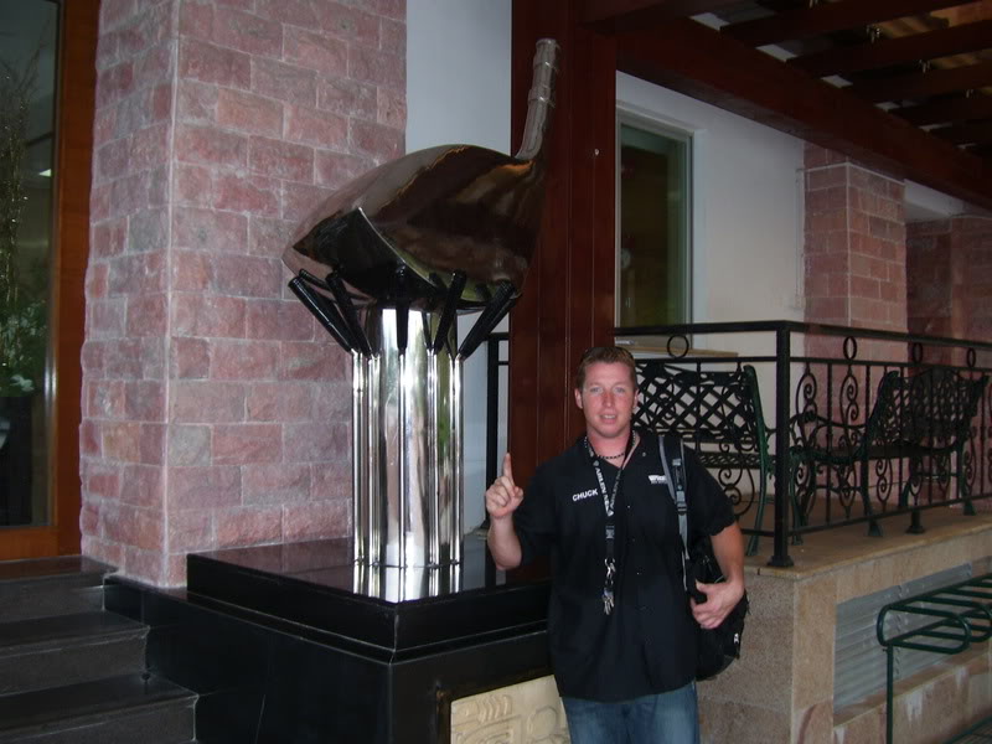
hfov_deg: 50.1
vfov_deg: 38.7
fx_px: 1060
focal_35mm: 37
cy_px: 372
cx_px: 496
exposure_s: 1/60
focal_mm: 6
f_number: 2.7
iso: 80
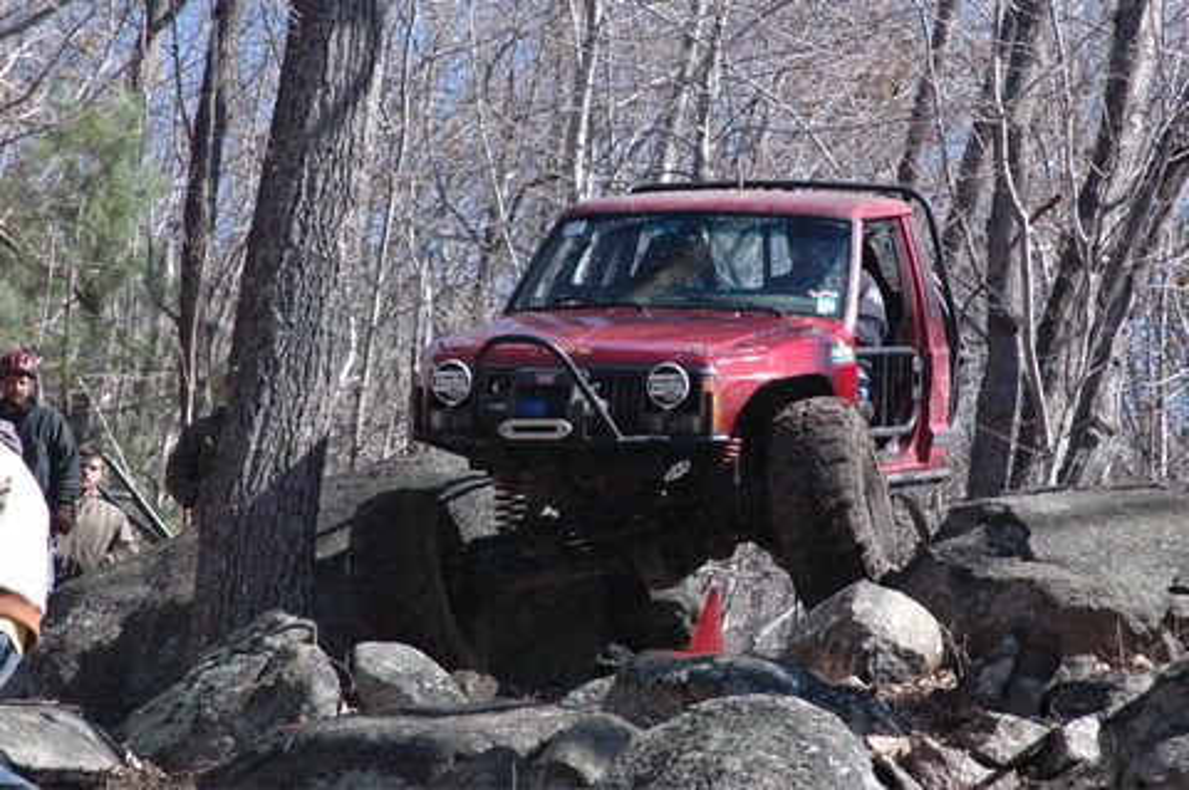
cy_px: 395
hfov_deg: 11.4
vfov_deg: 7.6
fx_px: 5939
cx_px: 594
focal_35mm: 180
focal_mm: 120
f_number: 7.1
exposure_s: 1/800
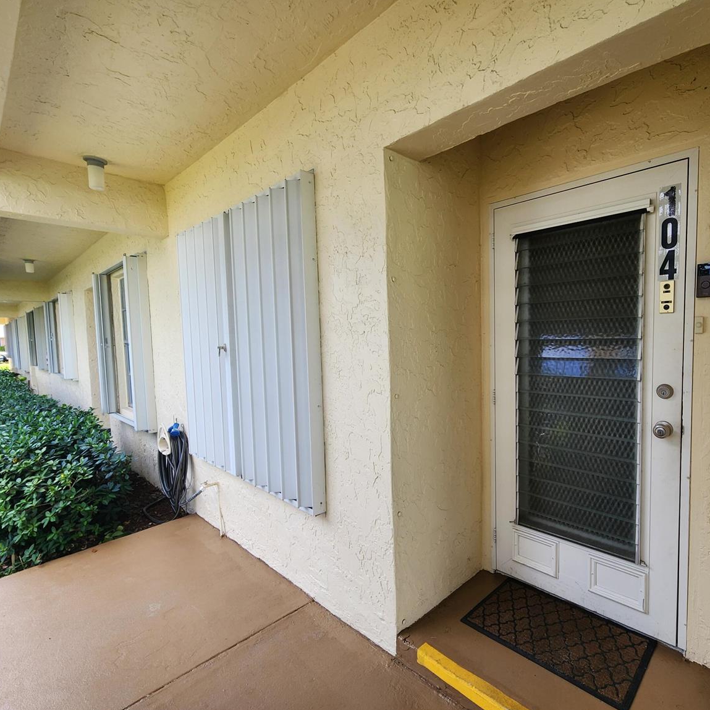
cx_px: 437
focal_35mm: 16
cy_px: 358
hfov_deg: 86.0
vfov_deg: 87.4
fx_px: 371
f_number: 2.2
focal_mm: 2.2
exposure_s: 1/255
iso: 50
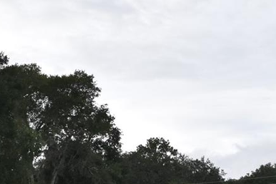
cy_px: 252
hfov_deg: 20.8
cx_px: 142
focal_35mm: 98
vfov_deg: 13.4
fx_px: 751
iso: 400
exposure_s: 1/250
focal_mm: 18
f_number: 6.3
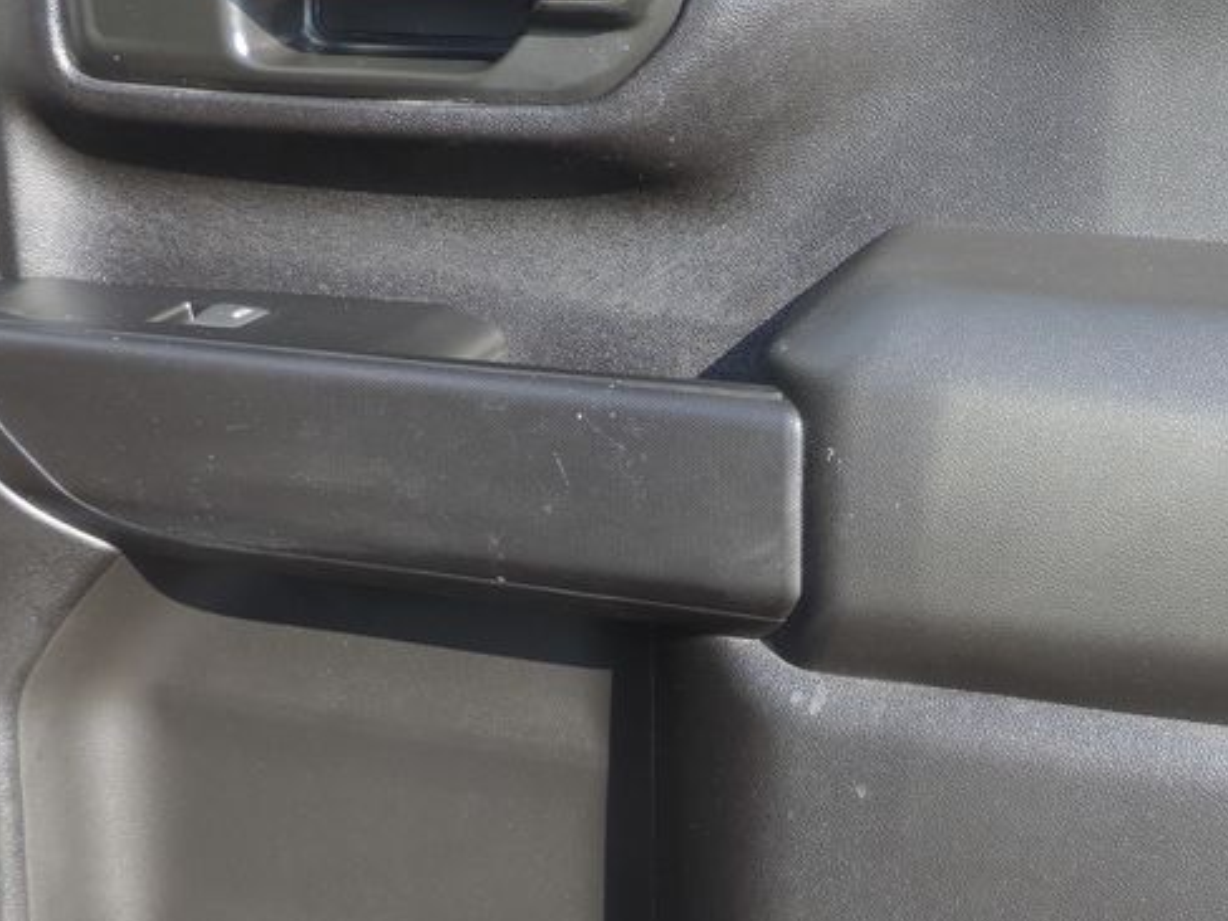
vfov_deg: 23.2
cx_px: 911
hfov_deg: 30.2
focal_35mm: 63
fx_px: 2235
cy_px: 576
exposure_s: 1/160
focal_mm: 4.3
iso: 80
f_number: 3
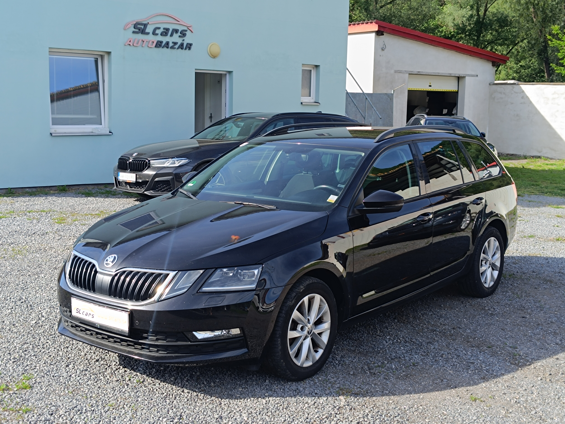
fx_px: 392
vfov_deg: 56.8
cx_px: 282
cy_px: 212
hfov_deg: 71.6
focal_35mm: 24
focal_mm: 5.59
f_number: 1.88
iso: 53
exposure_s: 1/357
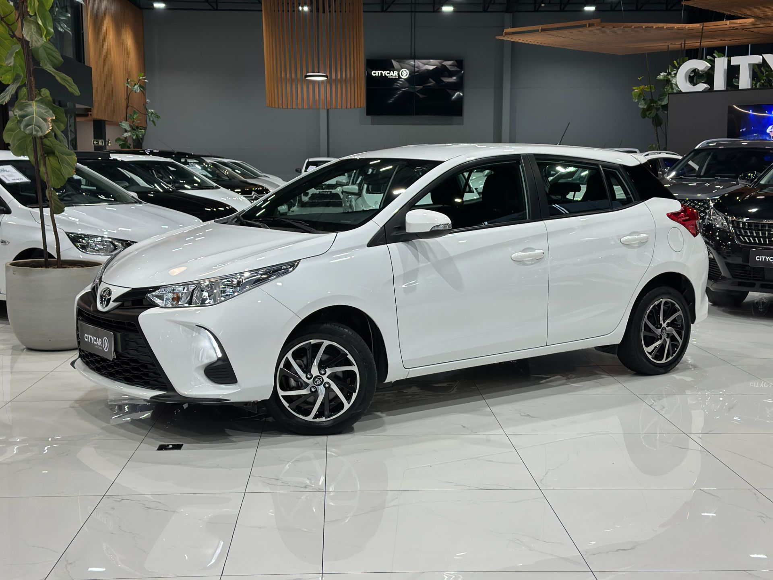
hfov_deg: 39.7
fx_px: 1072
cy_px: 290
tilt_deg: -7.0
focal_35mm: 48
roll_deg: +0.0
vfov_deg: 30.3
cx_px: 386
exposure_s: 1/120
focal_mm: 6.86
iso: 100
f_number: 1.78
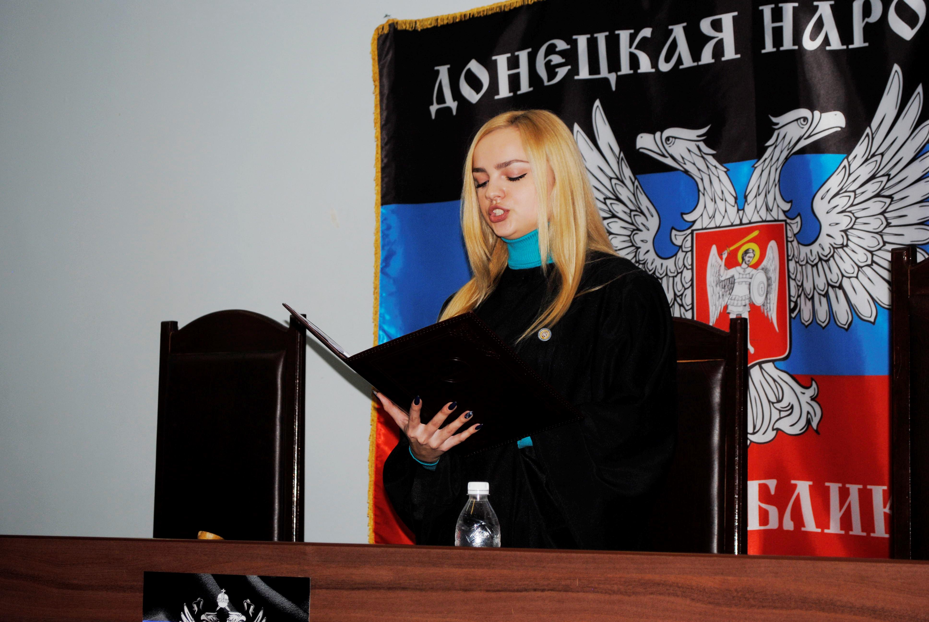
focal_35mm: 72
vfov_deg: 19.0
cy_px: 311
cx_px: 464
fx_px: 1860
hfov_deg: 28.0
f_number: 5.3
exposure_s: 1/60
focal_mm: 48
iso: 200
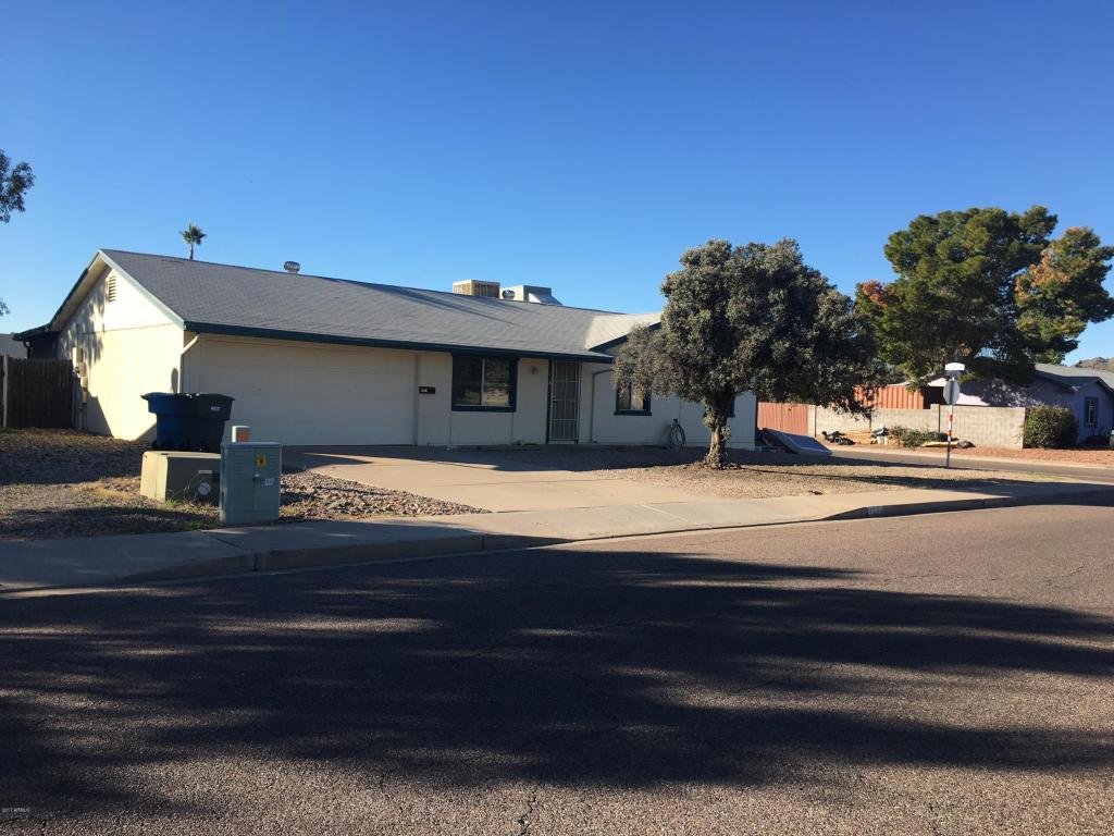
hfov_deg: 61.7
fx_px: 933
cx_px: 557
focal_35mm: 29
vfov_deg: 48.2
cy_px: 418
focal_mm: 4.15
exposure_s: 1/855
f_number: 2.2
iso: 25
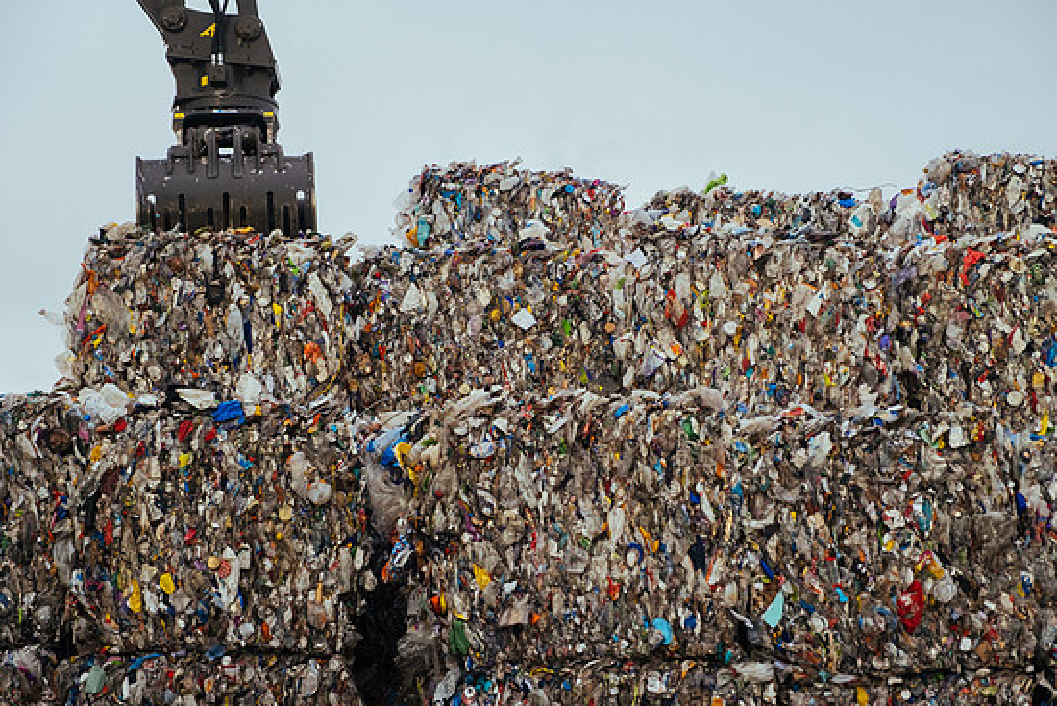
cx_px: 550
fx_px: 2261
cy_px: 345
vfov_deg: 17.7
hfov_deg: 26.3
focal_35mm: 77
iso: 1600
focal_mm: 48.5
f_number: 3.2
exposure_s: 1/60
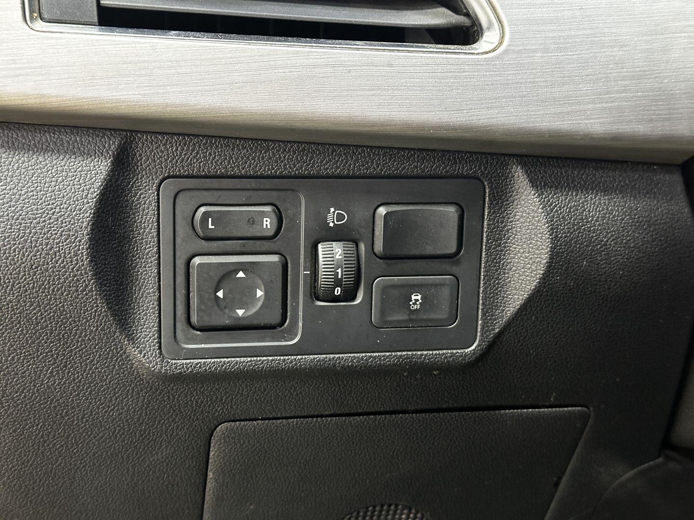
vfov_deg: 30.3
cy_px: 260
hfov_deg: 39.7
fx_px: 962
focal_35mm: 48
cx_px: 347
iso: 500
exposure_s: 1/25
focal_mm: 6.86
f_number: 1.78
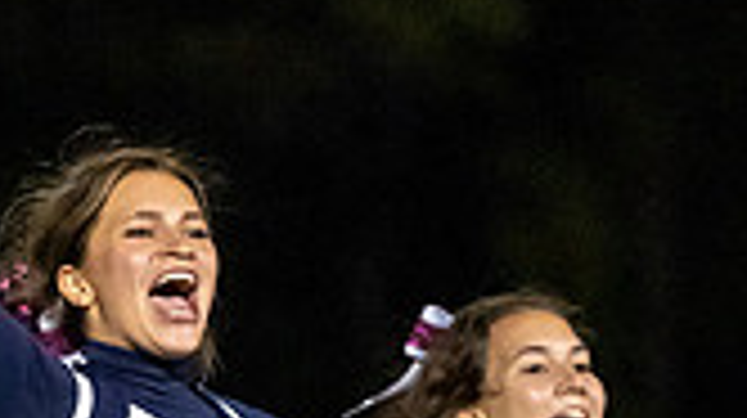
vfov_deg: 1.1
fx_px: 22757
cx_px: 90
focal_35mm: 1150
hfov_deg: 1.9
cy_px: 944
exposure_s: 1/1600
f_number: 6.3
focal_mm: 404
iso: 16000
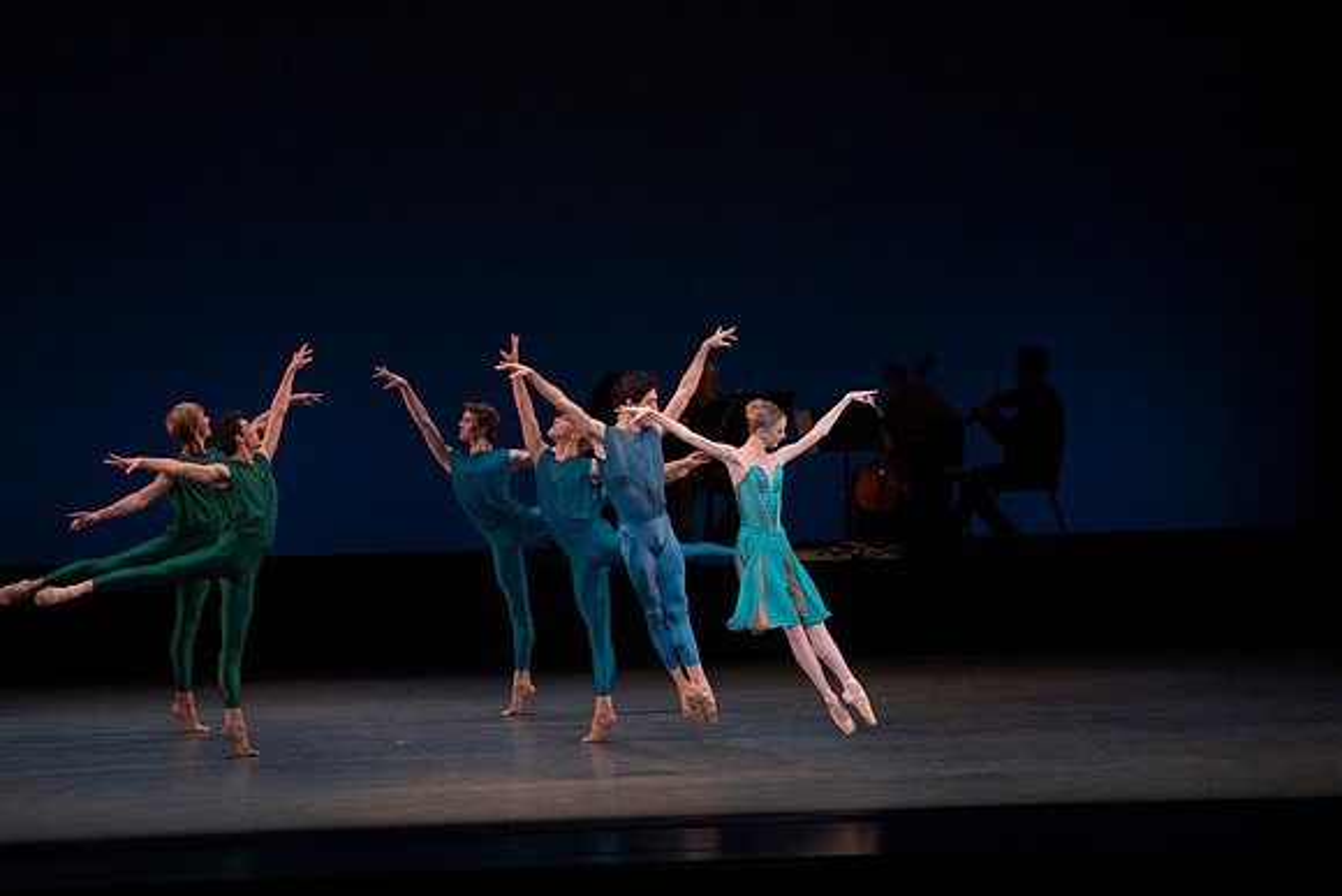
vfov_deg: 7.4
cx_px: 671
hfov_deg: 11.1
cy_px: 448
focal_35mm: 185
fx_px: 6898
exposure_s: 1/400
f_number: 7.1
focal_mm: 185
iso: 8000
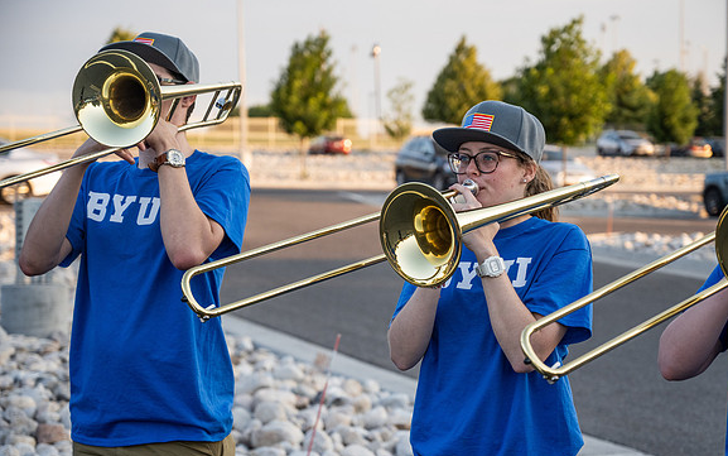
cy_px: 270
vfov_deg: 16.3
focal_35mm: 80
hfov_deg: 25.8
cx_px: 407
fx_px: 1588
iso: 640
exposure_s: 1/640
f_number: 4
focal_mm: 70
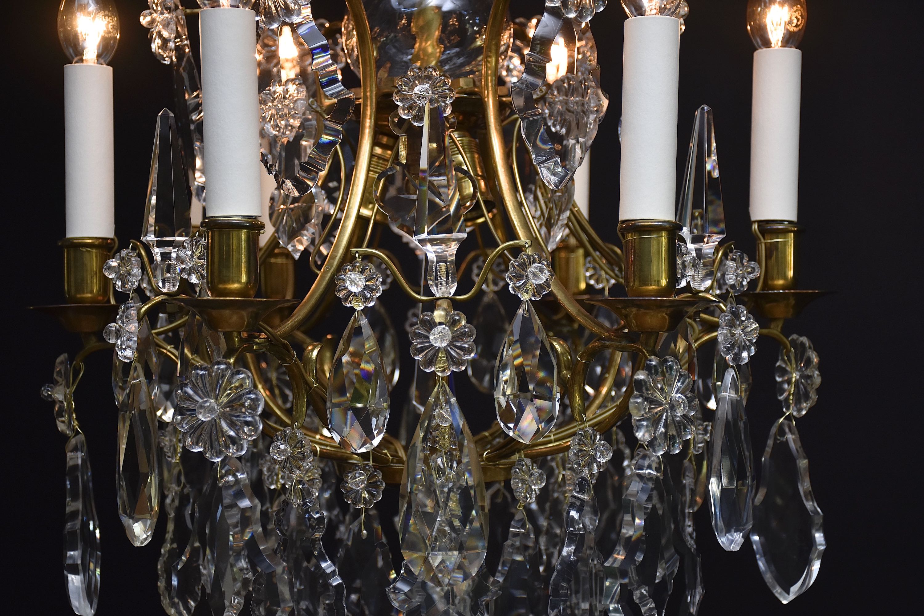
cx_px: 462
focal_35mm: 72
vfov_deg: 18.9
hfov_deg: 28.1
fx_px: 1848
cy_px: 308
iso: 640
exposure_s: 1/160
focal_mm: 48
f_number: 4.5
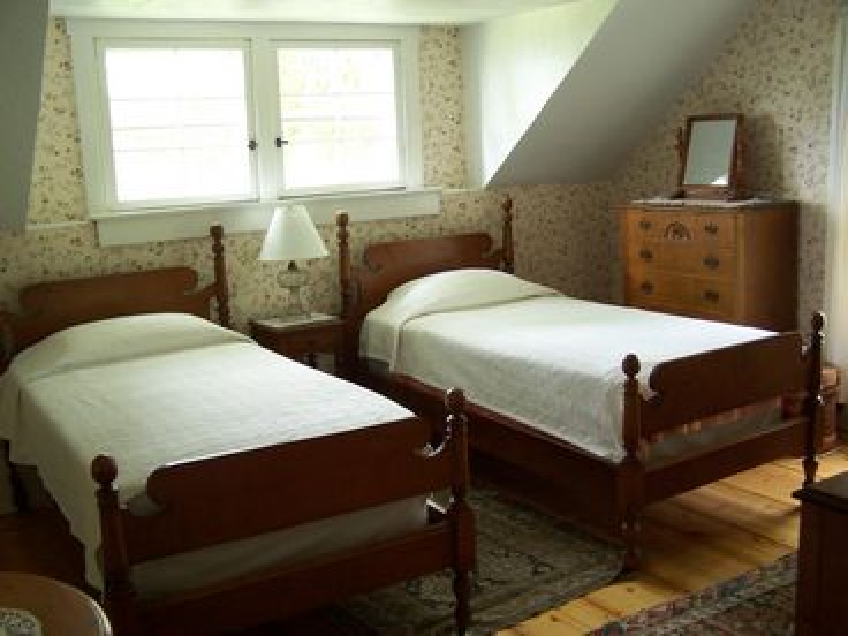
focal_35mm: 38
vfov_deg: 37.7
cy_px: 318
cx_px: 424
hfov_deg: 49.0
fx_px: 931
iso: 140
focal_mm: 6.3
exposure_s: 1/10
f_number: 2.8
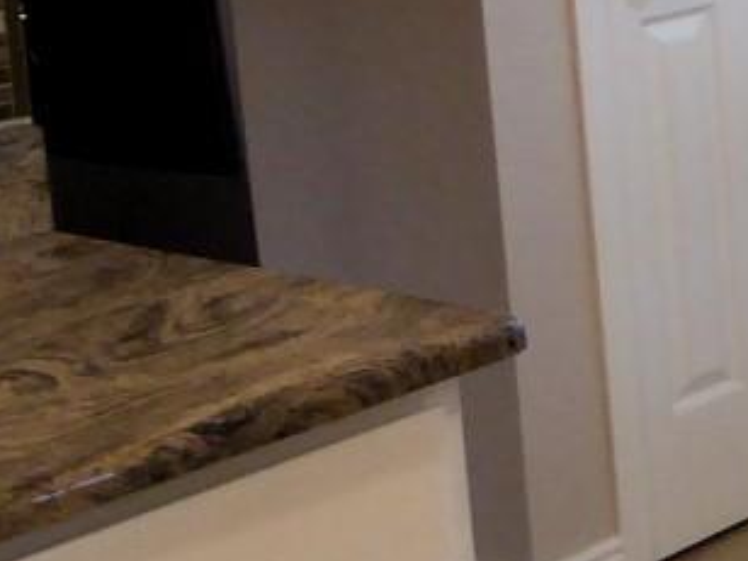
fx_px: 2528
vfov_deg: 12.3
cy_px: -138
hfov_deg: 13.1
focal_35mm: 117
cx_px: 1741
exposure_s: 1/60
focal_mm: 4.3
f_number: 3.3
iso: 320
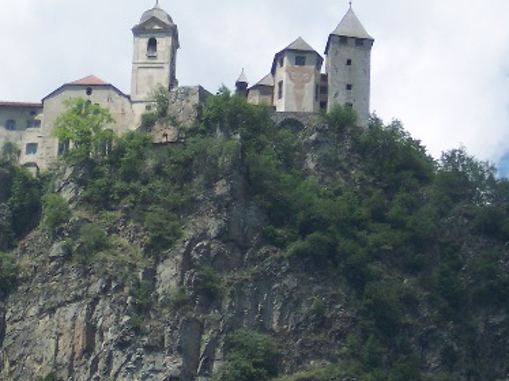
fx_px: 3586
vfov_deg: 6.1
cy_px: 122
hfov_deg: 8.1
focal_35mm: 244
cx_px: 155
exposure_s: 1/250
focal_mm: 24
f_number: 4.8
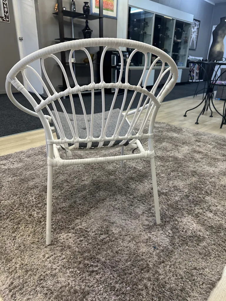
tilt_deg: -23.2
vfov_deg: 71.6
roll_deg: -1.9
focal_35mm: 24
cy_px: 150
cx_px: 113
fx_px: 209
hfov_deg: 56.8
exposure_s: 1/100
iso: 200
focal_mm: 6.86
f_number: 1.78
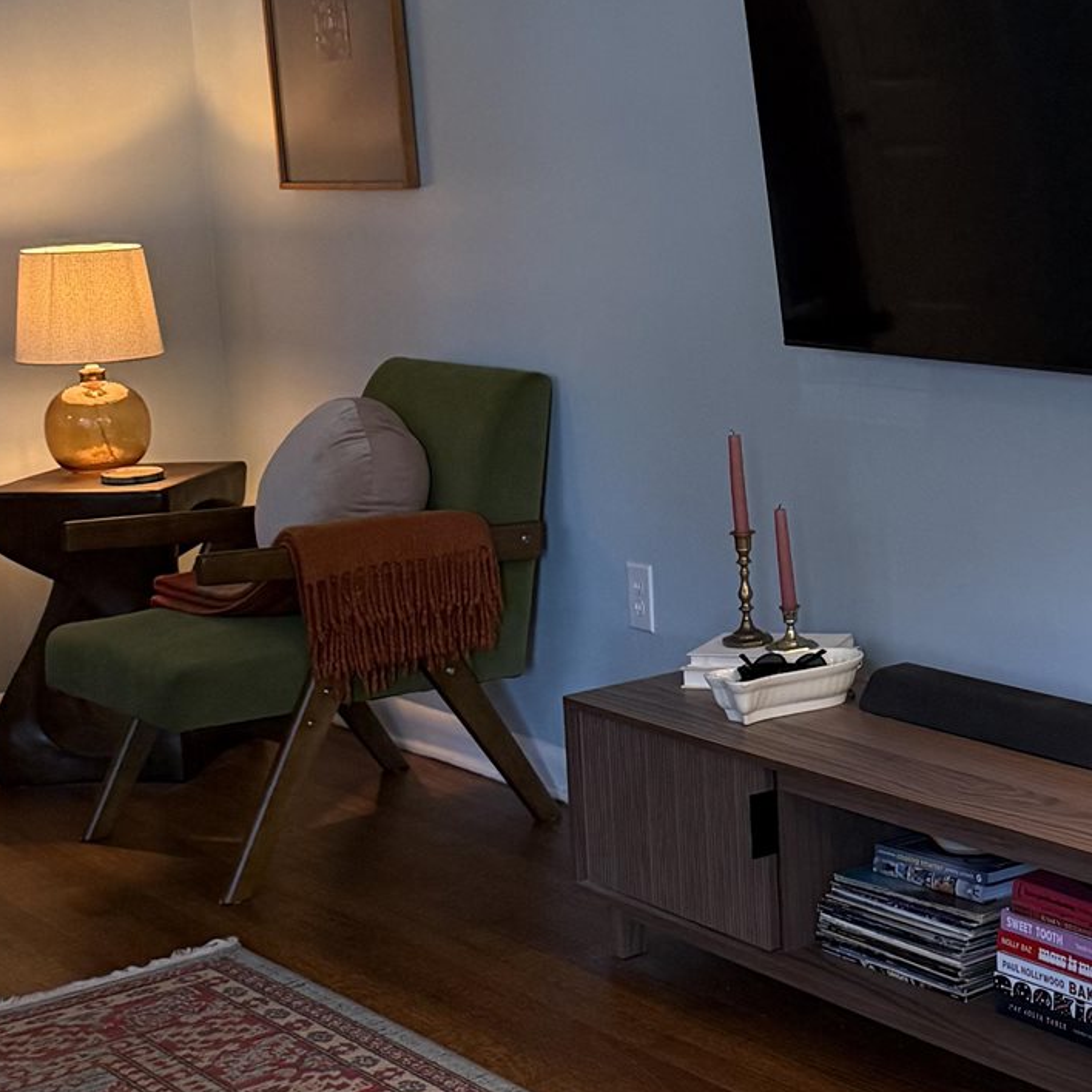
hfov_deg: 23.2
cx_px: 1266
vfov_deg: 24.9
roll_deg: +1.2
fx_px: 2463
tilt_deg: -5.8
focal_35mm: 69
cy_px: 364
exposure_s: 1/120
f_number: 1.78
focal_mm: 6.76
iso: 320
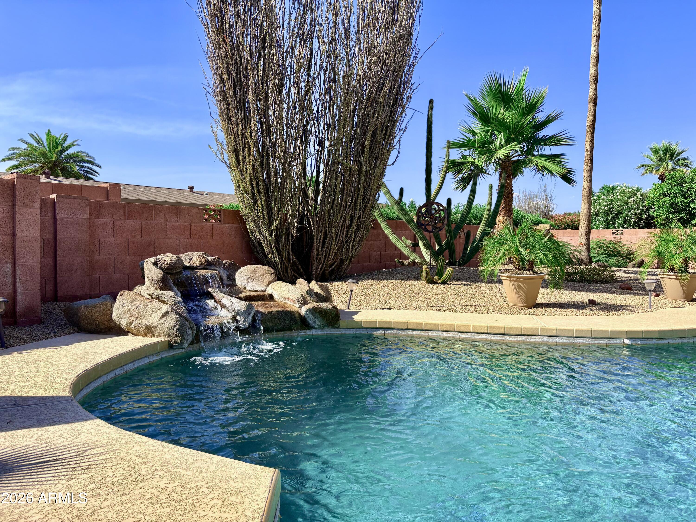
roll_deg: -0.7
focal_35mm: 26
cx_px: 348
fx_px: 523
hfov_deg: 67.3
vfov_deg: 53.1
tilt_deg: -2.3
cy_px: 261
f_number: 1.6
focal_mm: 5.96
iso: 50
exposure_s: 1/2865
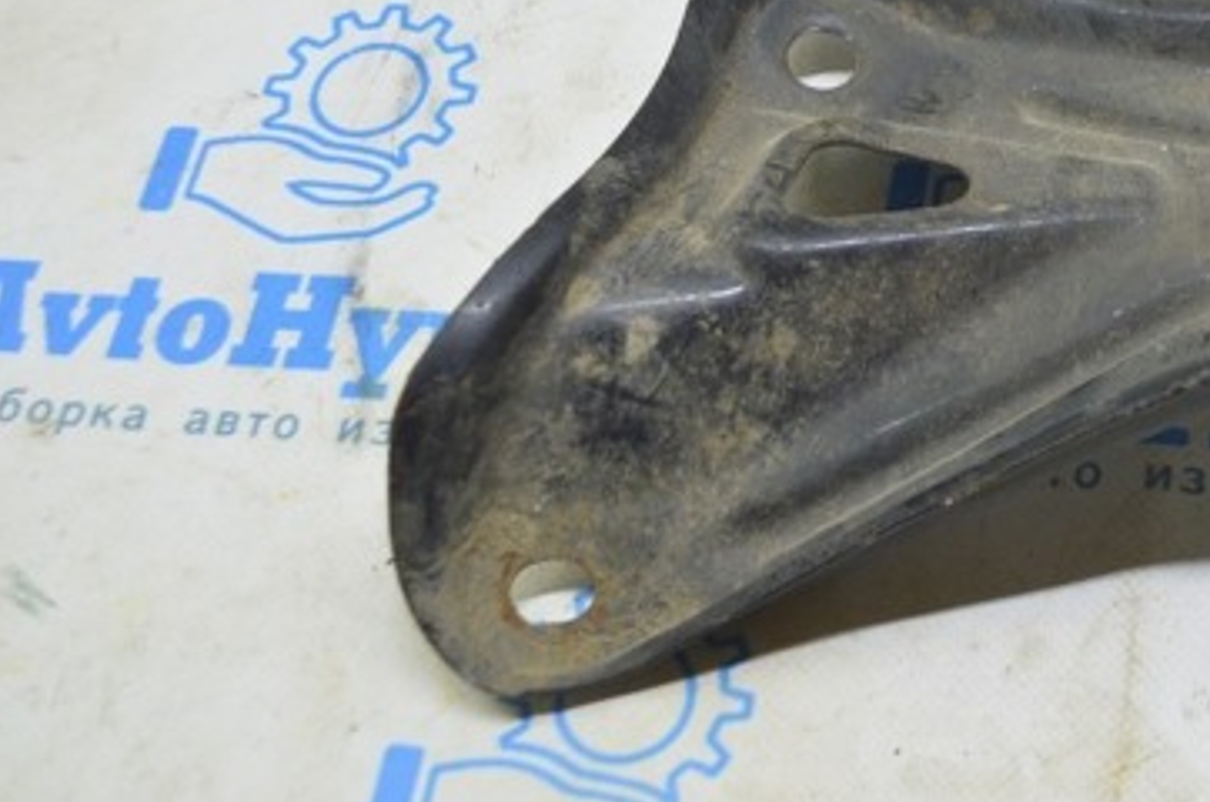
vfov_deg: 17.5
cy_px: 132
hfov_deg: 25.7
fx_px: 2580
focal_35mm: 77
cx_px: 1060
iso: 400
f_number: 5.6
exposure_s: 1/20
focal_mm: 29
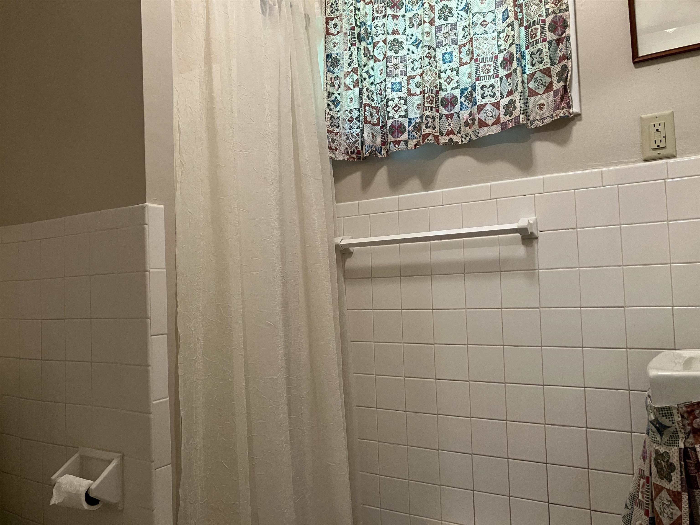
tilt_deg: +2.9
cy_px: 262
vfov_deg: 49.7
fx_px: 566
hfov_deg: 63.4
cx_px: 350
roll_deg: +2.3
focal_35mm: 28
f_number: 1.8
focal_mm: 3.99
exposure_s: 1/60
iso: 200
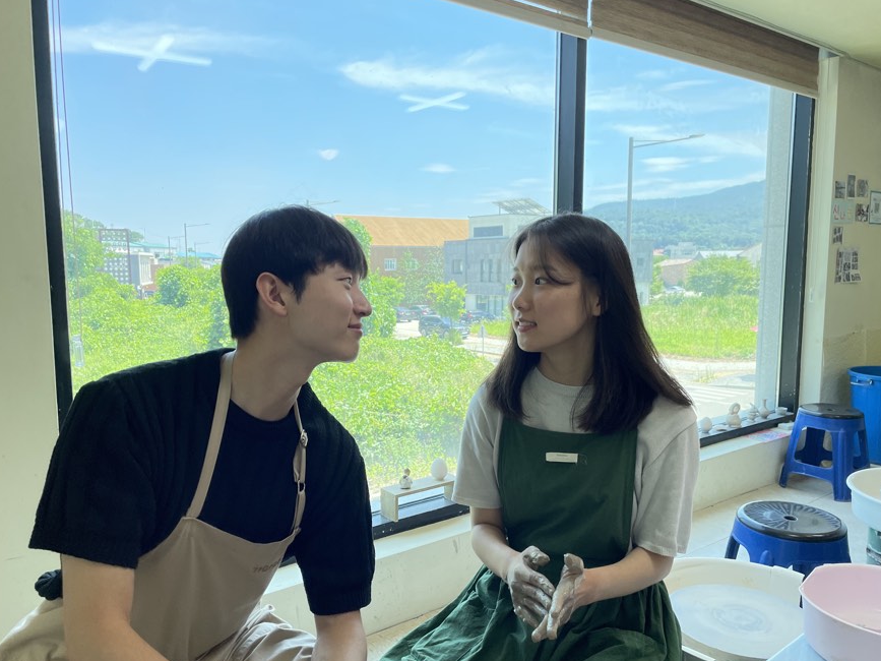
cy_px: 335
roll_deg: +0.5
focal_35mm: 27
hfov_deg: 65.3
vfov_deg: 51.3
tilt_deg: -6.3
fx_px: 687
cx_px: 427
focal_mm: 4.2
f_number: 1.6
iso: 32
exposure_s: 1/416
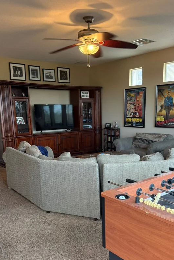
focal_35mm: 32
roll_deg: +0.4
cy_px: 157
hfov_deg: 41.1
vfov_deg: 58.2
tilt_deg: -11.9
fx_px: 232
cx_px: 92
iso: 250
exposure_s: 1/60
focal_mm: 6.76
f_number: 1.78
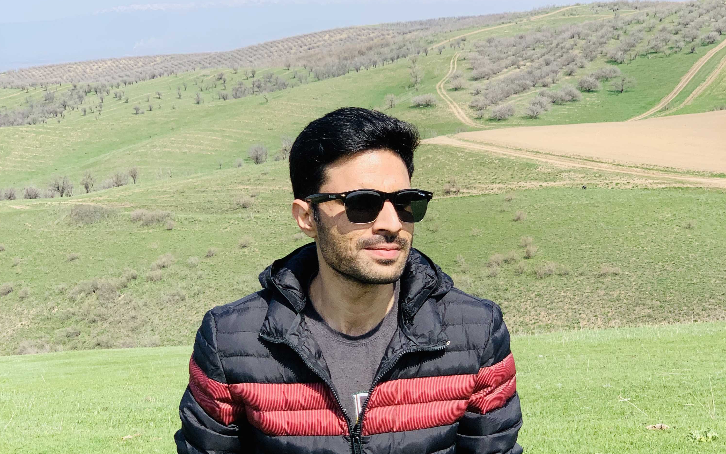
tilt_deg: -10.2
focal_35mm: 74
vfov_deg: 17.6
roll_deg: +3.1
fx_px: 1464
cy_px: 275
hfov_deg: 27.8
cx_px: 363
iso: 16
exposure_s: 1/826
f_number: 2.4
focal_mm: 6
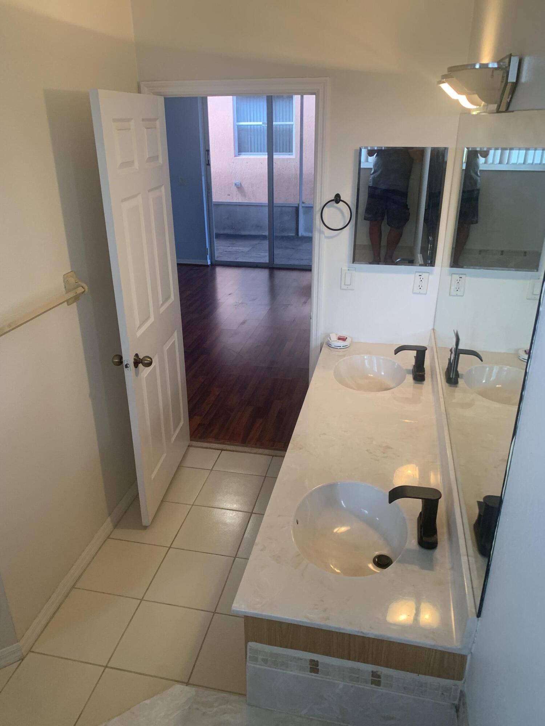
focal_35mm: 26
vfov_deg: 67.3
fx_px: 546
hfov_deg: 53.1
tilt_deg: -22.6
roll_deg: +0.3
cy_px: 363
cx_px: 272
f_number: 1.8
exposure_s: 1/60
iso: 80
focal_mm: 4.25
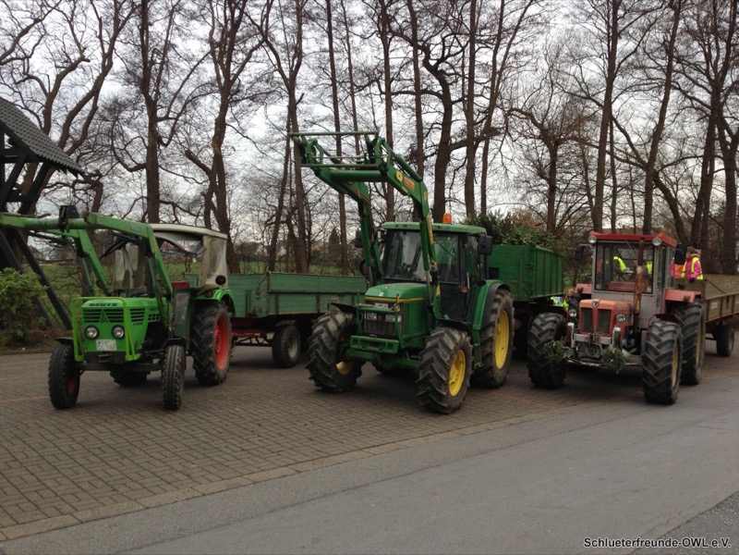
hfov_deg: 55.4
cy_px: 278
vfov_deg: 42.9
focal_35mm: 33
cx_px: 370
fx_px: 705
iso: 50
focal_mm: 4.13
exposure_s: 1/144
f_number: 2.4
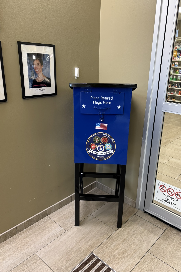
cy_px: 134
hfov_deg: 46.4
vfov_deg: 65.5
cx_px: 93
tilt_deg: -19.3
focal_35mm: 28
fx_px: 211
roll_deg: -1.4
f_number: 1.6
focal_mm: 5.96
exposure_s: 1/60
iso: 160
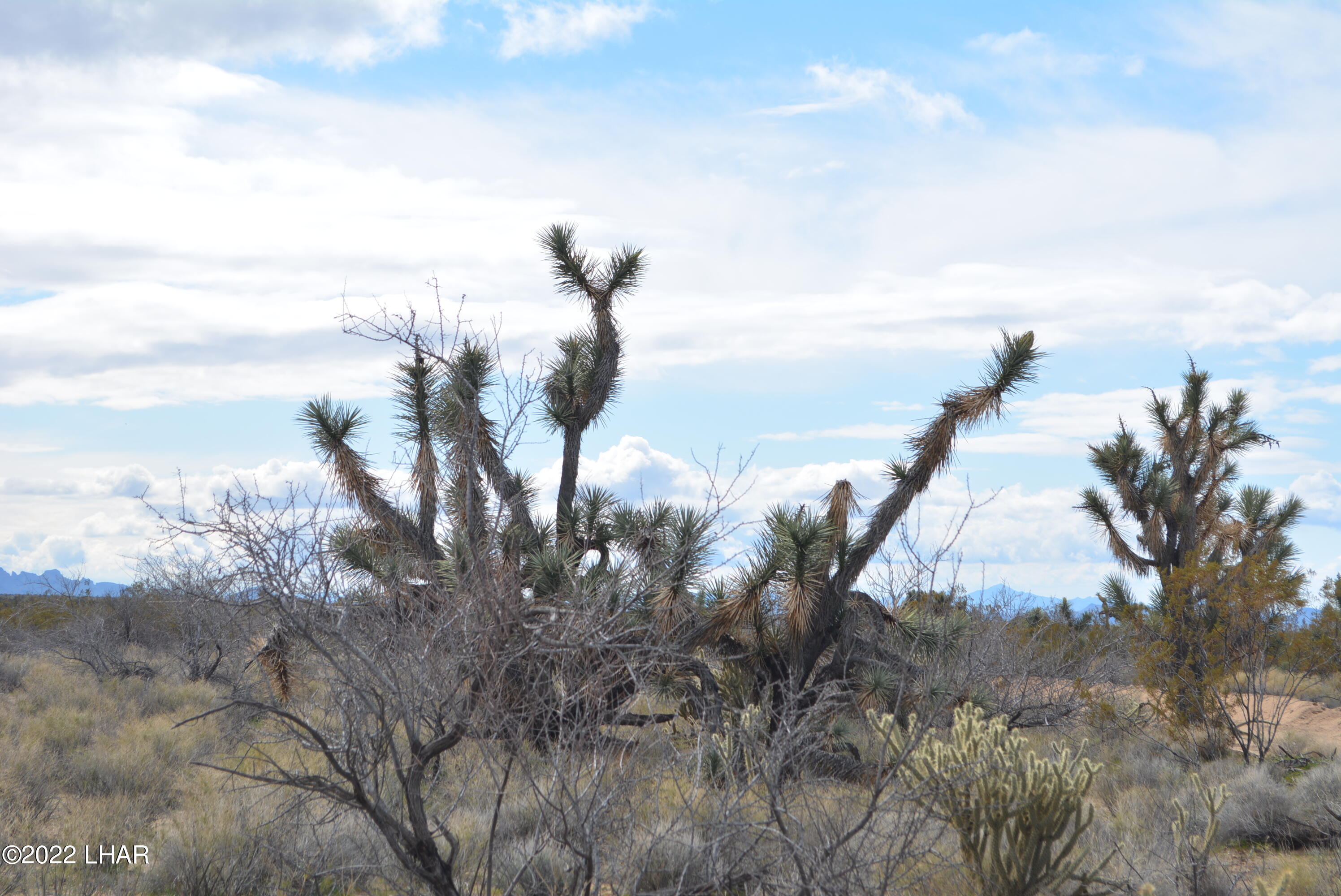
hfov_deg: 24.6
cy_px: 448
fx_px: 3075
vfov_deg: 16.6
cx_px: 670
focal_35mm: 82
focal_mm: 55
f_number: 8
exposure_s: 1/320
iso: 100
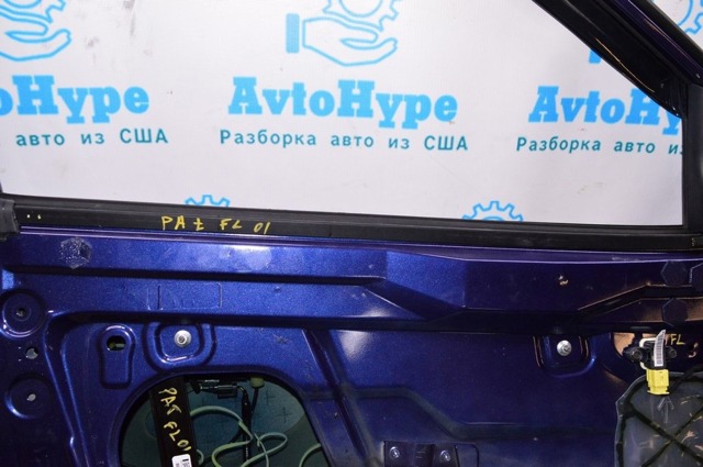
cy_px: 234
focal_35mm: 33
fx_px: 644
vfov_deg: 39.9
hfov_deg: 57.3
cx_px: 352
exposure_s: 1/200
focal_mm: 22
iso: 1600
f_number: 8
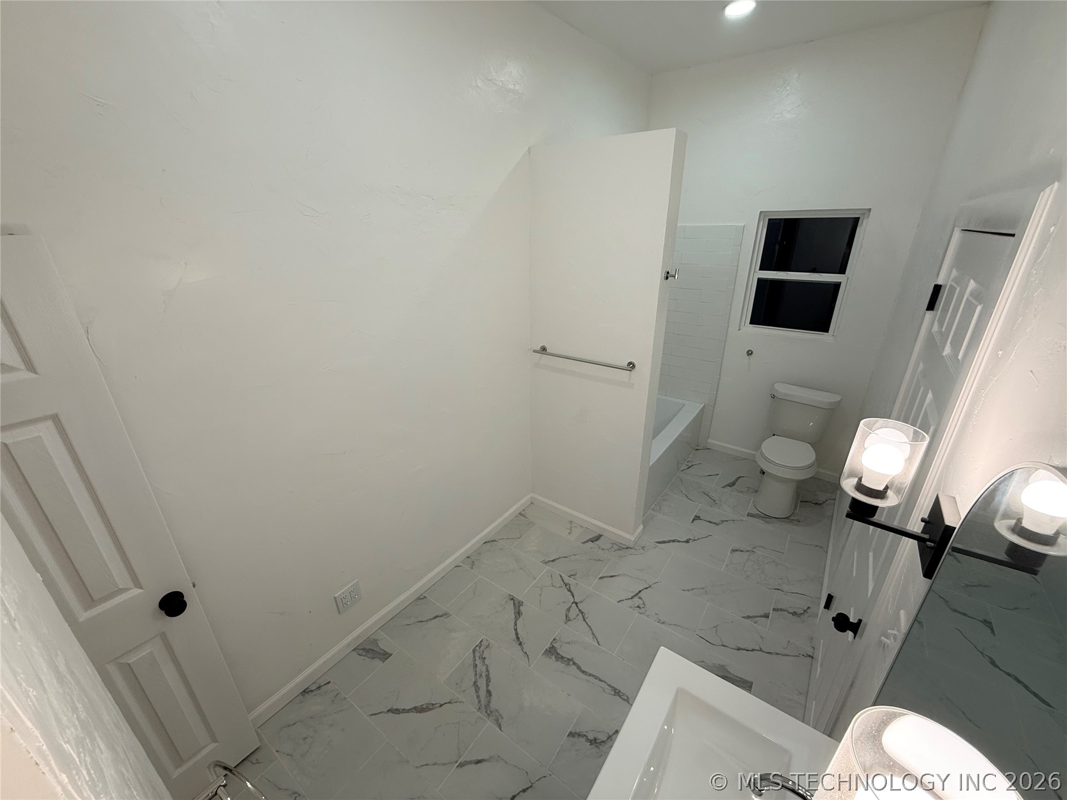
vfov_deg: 85.7
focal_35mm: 14
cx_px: 534
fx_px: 432
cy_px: 400
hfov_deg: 102.1
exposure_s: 1/120
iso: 100
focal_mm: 2.22
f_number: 2.2
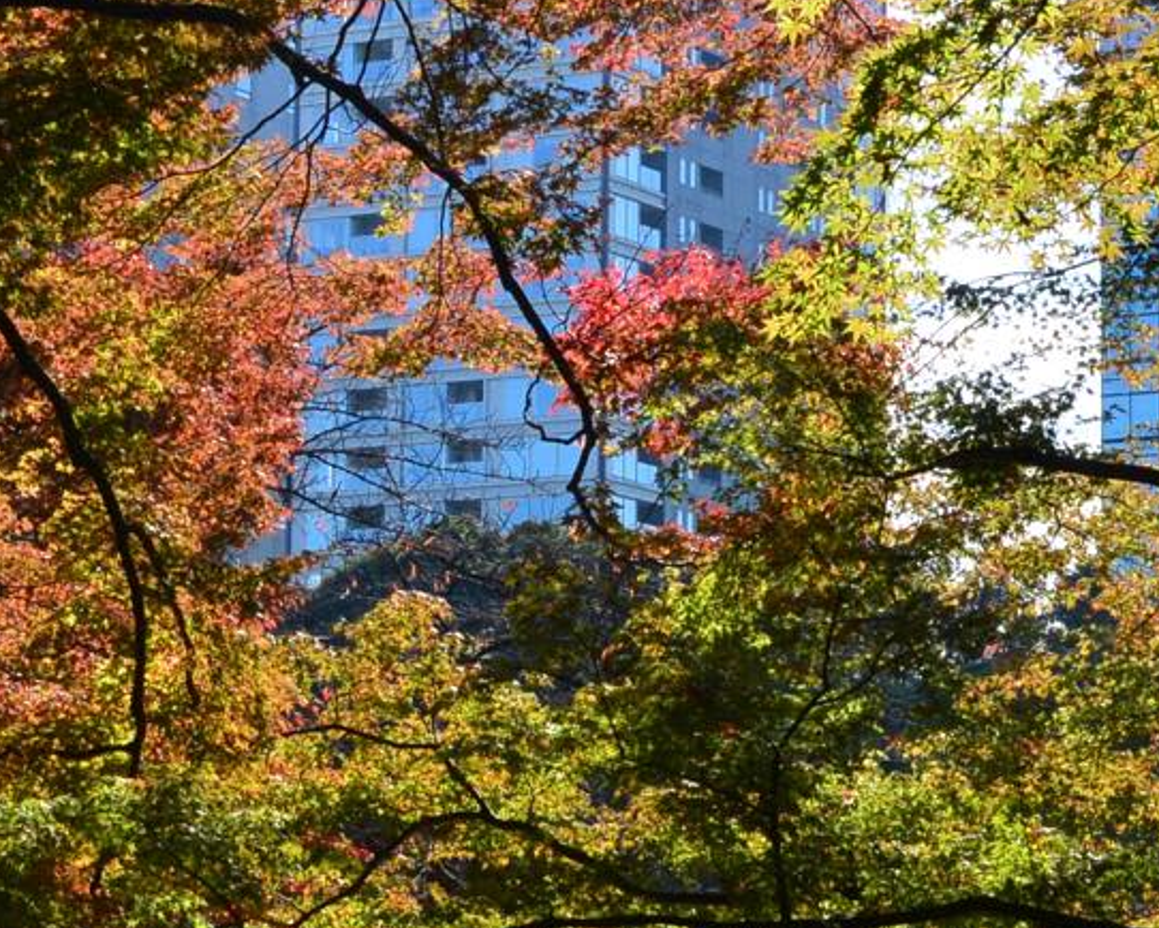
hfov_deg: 14.3
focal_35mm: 135
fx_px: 4632
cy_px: 455
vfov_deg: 11.4
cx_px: 599
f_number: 9
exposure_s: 1/250
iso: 160
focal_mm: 19.6
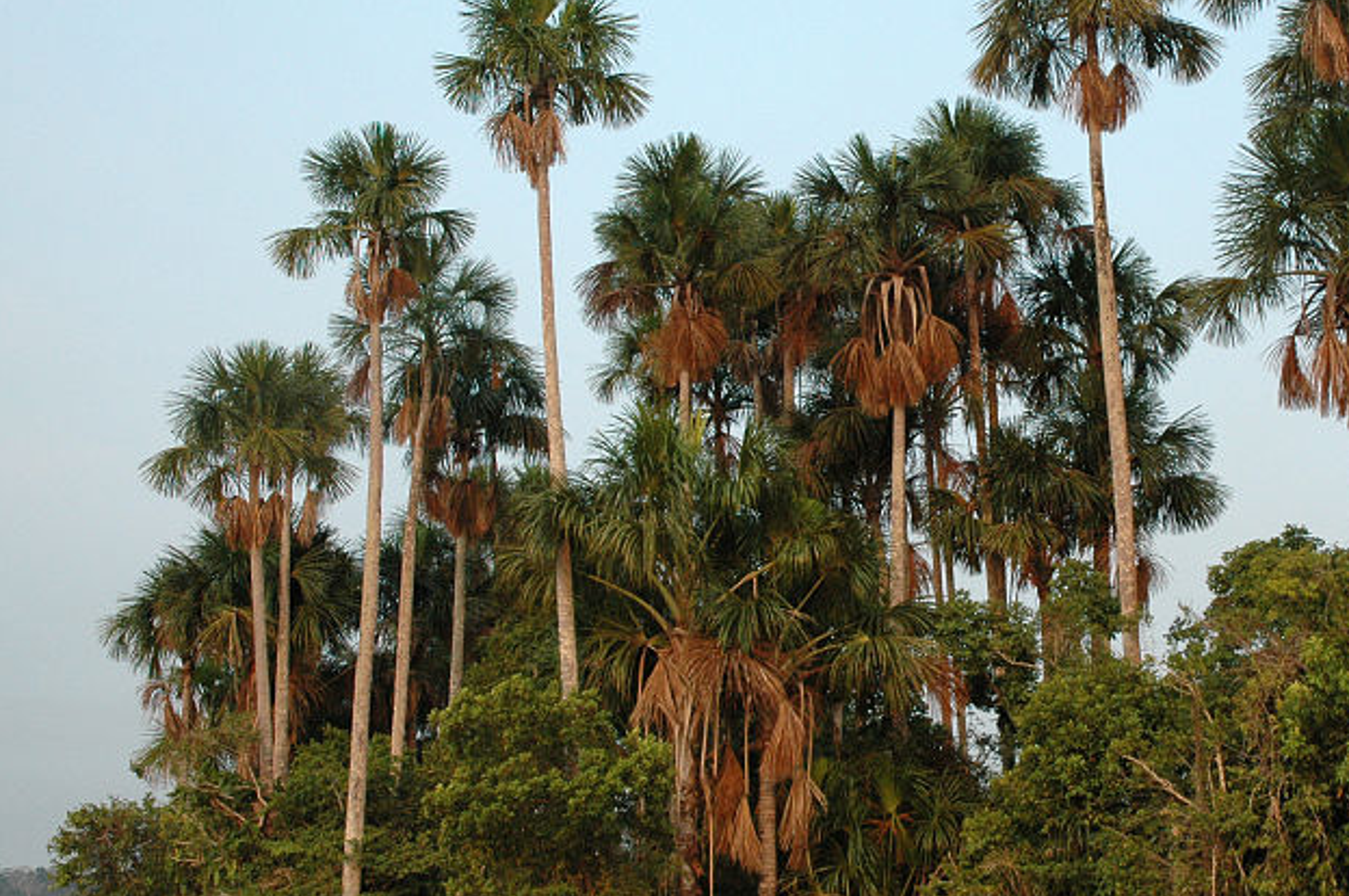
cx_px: 935
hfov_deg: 37.7
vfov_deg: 25.9
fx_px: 1946
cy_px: 439
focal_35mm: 52
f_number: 8
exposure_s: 1/250
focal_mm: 24
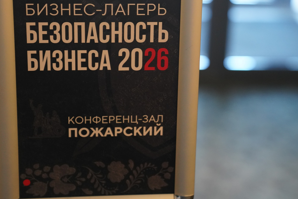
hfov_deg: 22.4
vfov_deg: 15.0
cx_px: 156
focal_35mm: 91
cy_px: 73
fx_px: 753
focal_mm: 61
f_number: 2.8
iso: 4000
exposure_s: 1/80
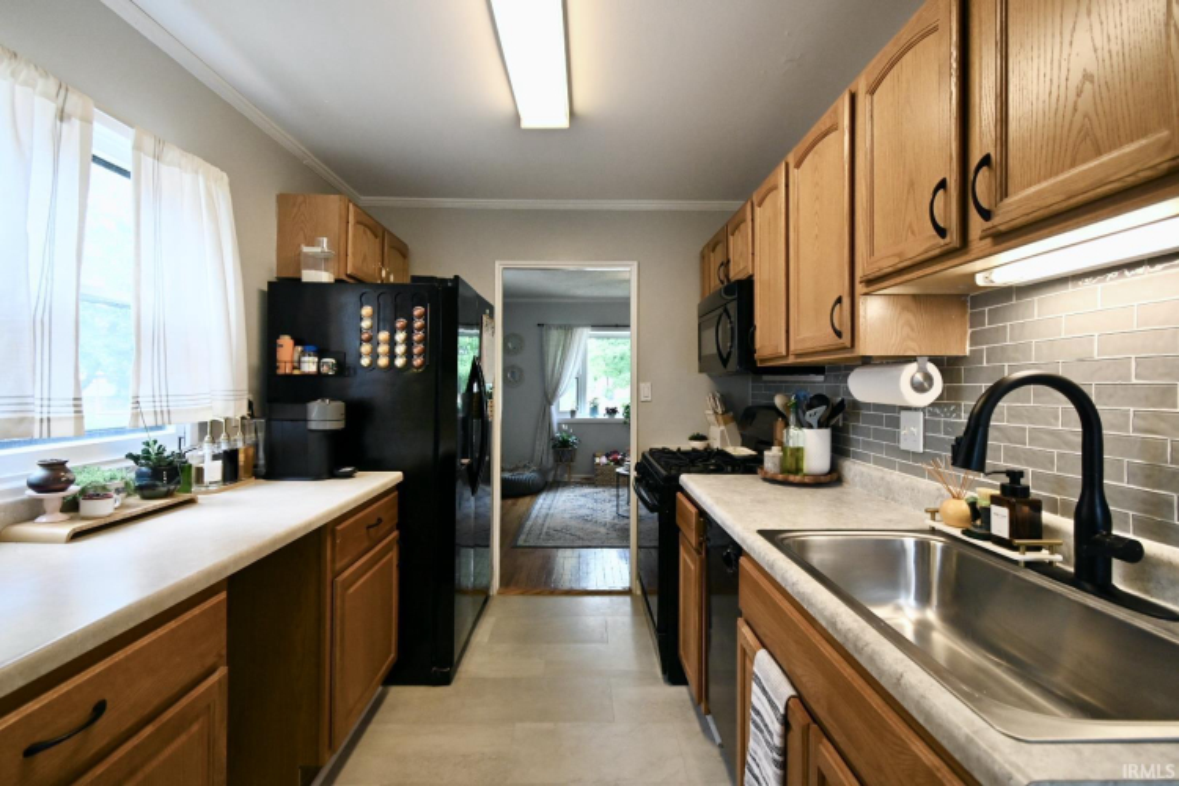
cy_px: 393
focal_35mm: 15
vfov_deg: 77.3
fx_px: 491
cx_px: 590
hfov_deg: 100.4
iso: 1250
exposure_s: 1/125
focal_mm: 10
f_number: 4.5
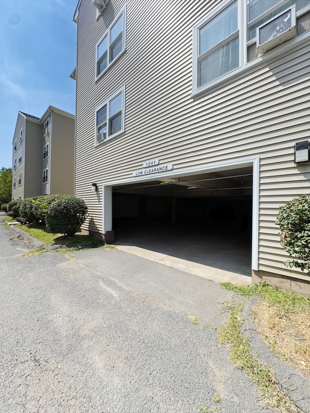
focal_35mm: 14
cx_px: 155
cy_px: 206
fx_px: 167
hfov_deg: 85.7
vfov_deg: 102.1
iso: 50
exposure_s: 1/1709
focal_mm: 2.22
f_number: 2.2
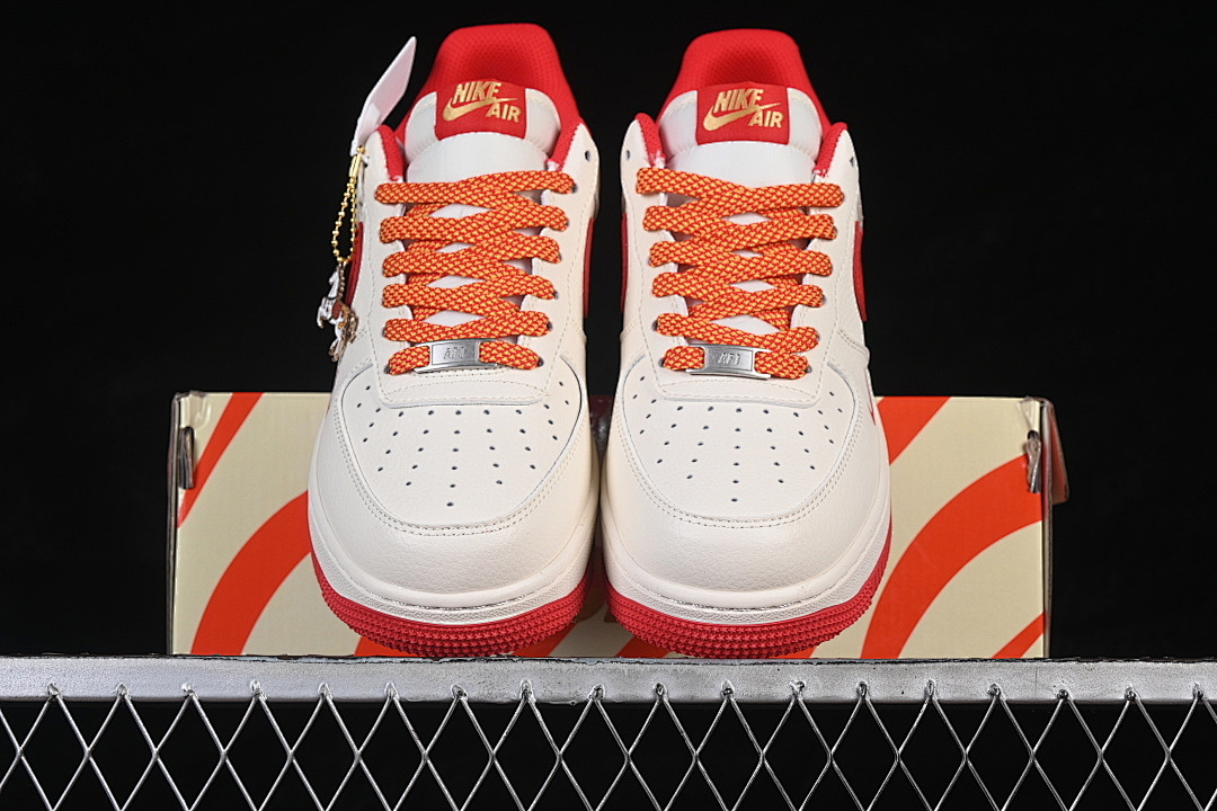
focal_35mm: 75
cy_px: 406
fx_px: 2535
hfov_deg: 27.0
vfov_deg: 18.2
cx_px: 608
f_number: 8
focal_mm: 50
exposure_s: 1/80
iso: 160
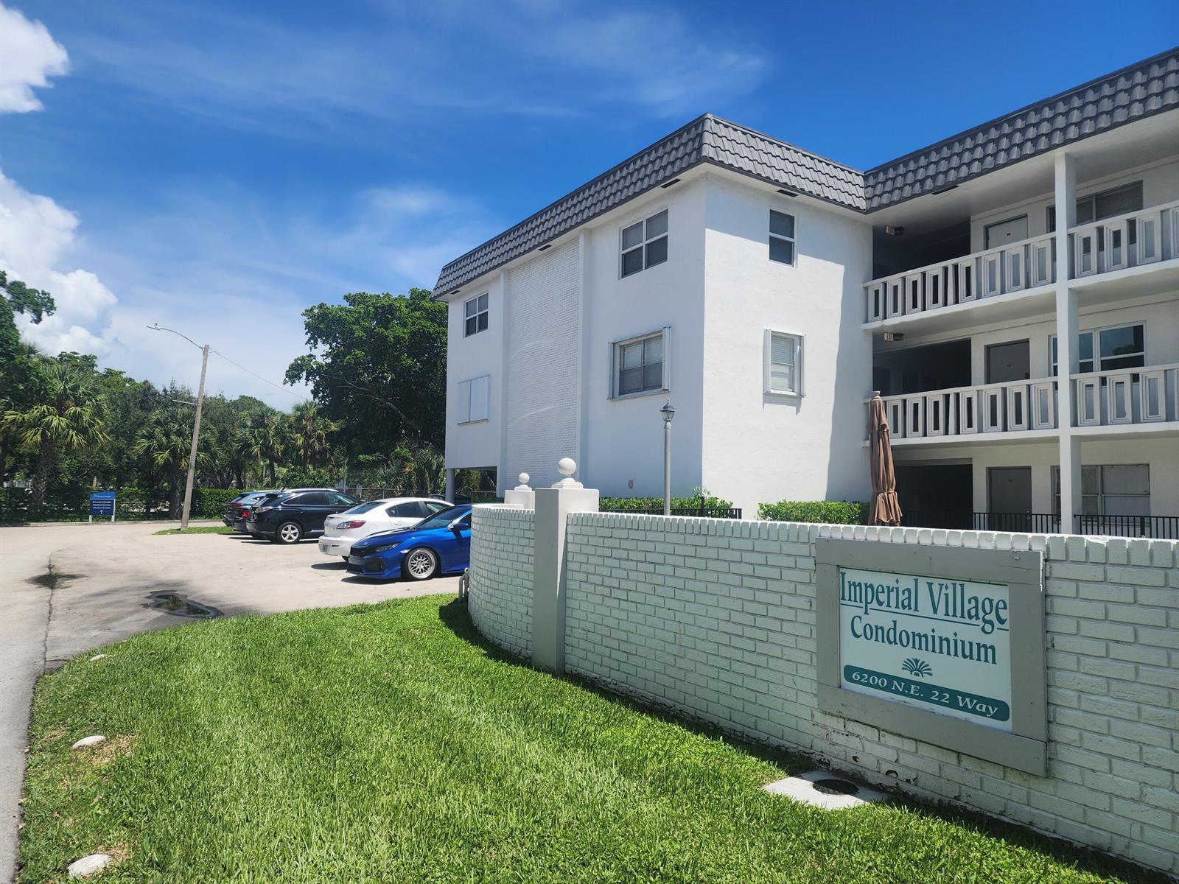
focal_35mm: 23
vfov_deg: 58.9
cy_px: 442
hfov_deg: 73.9
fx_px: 783
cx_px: 590
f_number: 1.8
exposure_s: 1/1384
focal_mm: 6.4
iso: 12
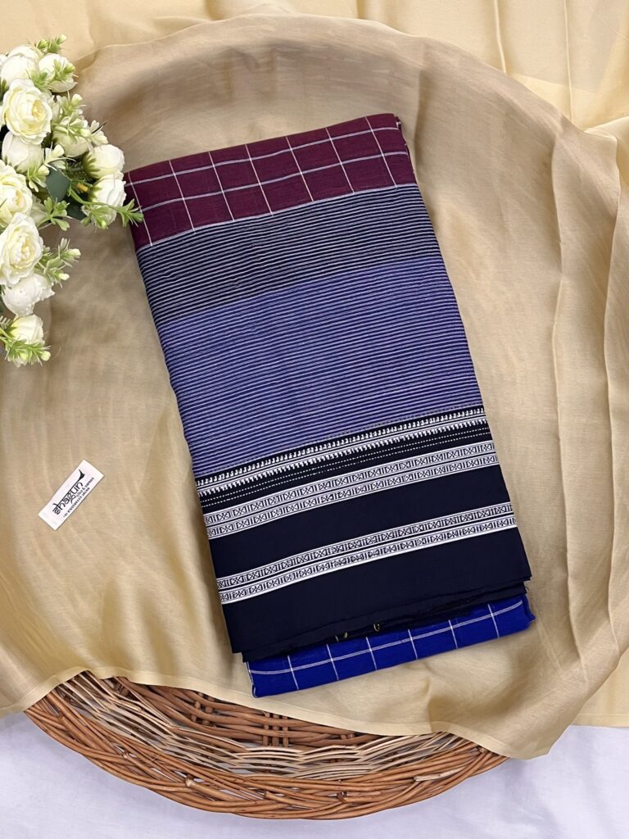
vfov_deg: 67.3
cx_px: 314
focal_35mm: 26
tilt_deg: -82.2
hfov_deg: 53.1
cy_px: 420
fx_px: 630
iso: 80
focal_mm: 5.1
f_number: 1.6
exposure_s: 1/50
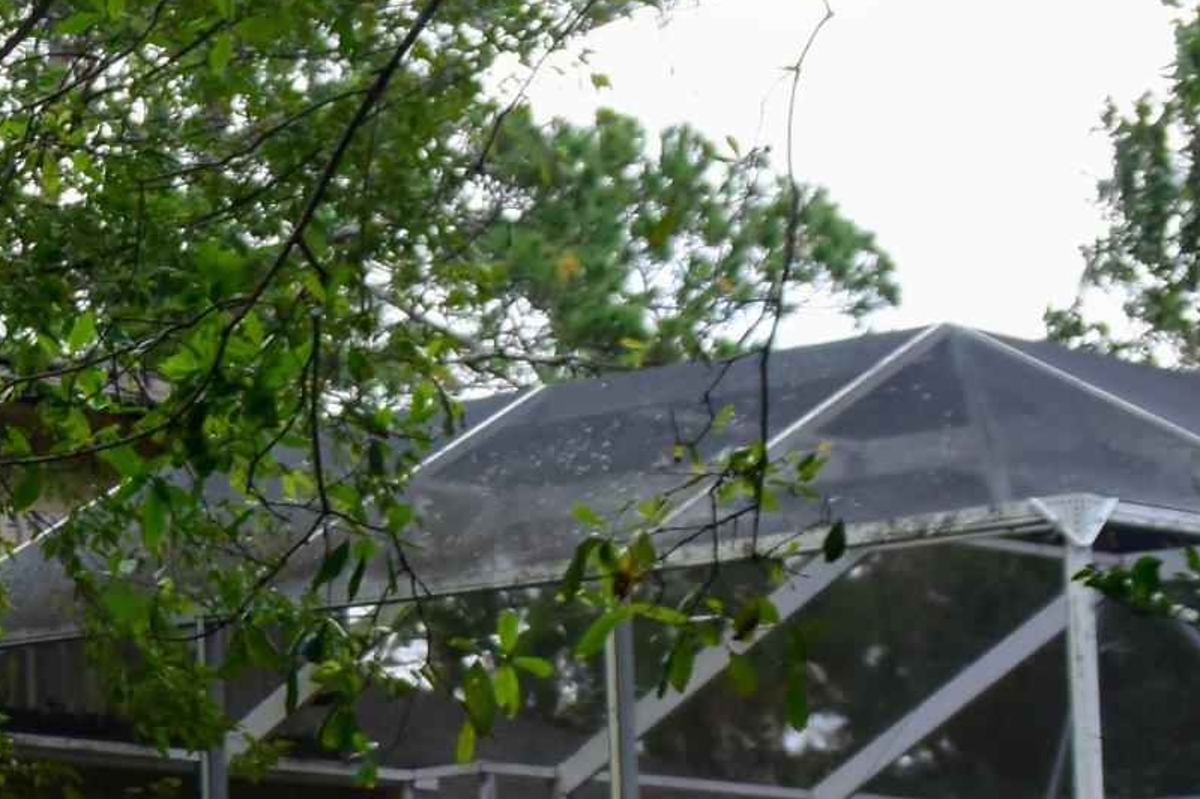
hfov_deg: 11.8
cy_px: 810
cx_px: -329
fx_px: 5631
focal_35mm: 169
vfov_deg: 8.1
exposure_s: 1/320
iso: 160
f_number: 4.5
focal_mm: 16.8
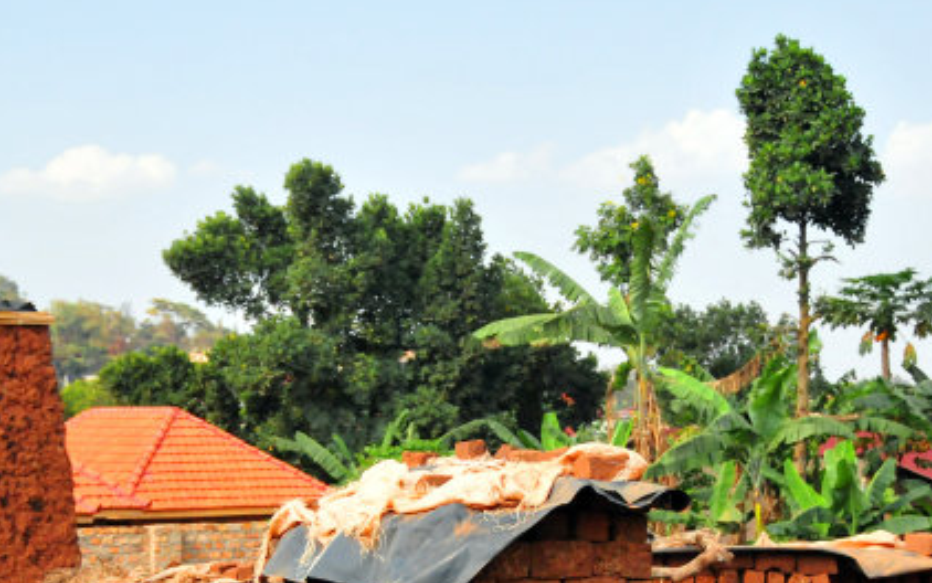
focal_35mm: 69
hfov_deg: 29.7
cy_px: 444
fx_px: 1746
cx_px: 333
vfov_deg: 18.8
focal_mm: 31
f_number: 4
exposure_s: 1/1600
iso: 1600
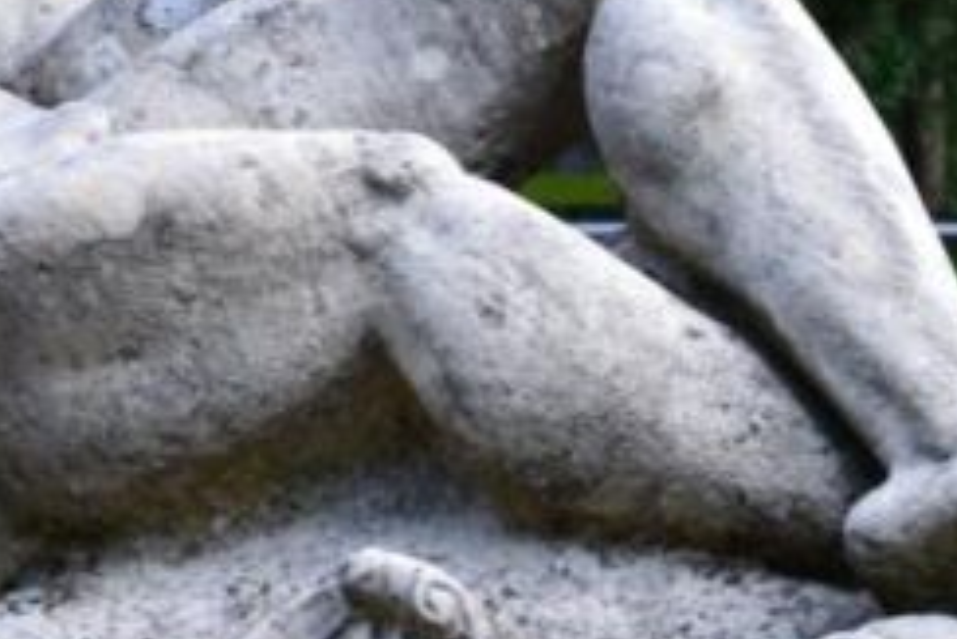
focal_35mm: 304
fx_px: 8082
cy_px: 51
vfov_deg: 4.5
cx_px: 47
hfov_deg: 6.8
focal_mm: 55
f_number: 9
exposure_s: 1/160
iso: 400
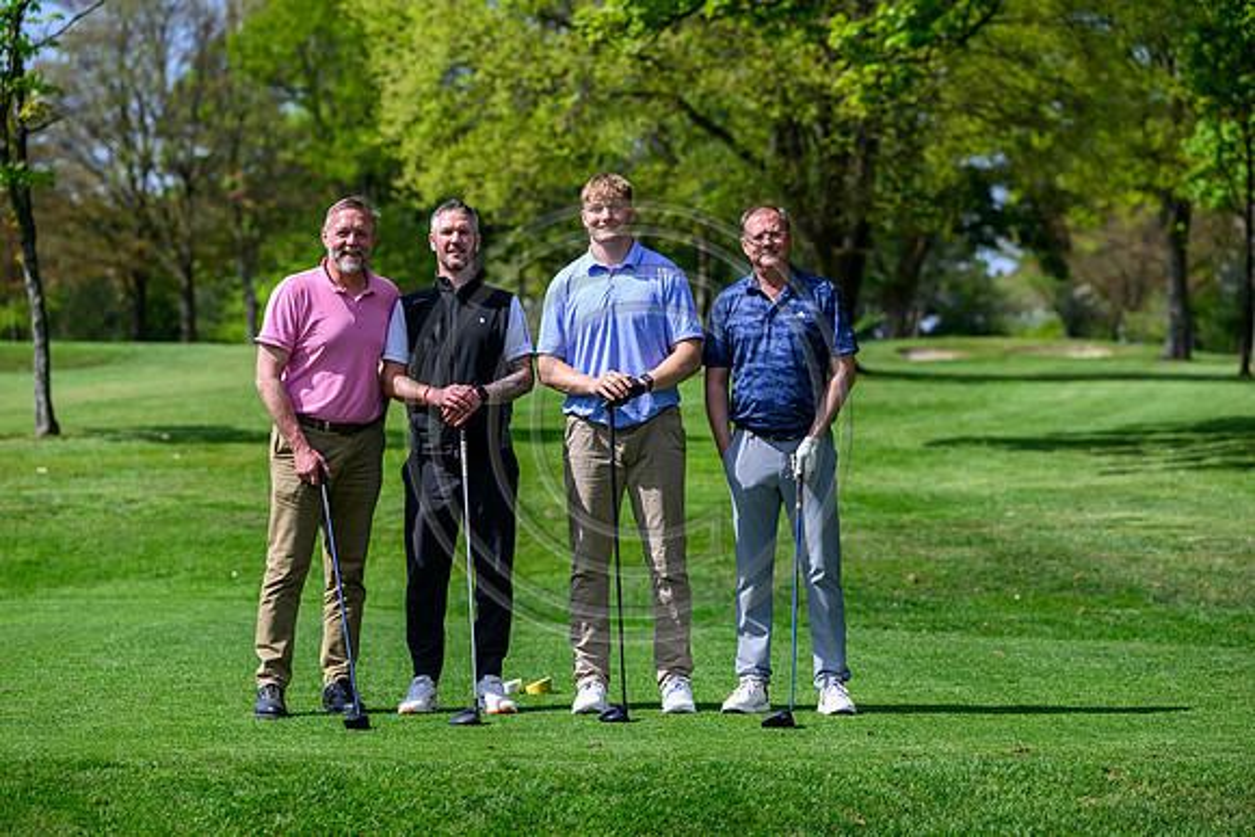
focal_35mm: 120
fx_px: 4184
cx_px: 628
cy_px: 418
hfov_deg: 17.1
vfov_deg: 11.4
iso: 500
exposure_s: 1/3200
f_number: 4
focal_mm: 120
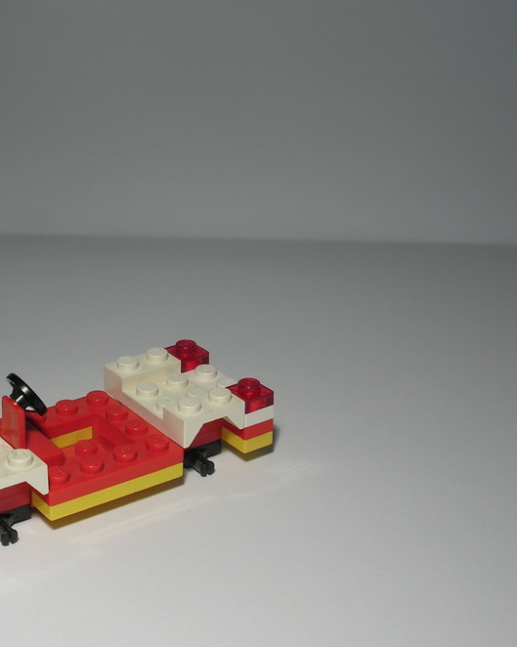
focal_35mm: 61
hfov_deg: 24.8
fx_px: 1168
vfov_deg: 31.0
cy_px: 325
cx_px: 159
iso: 50
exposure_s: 1/18.1
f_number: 5.4
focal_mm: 7.7
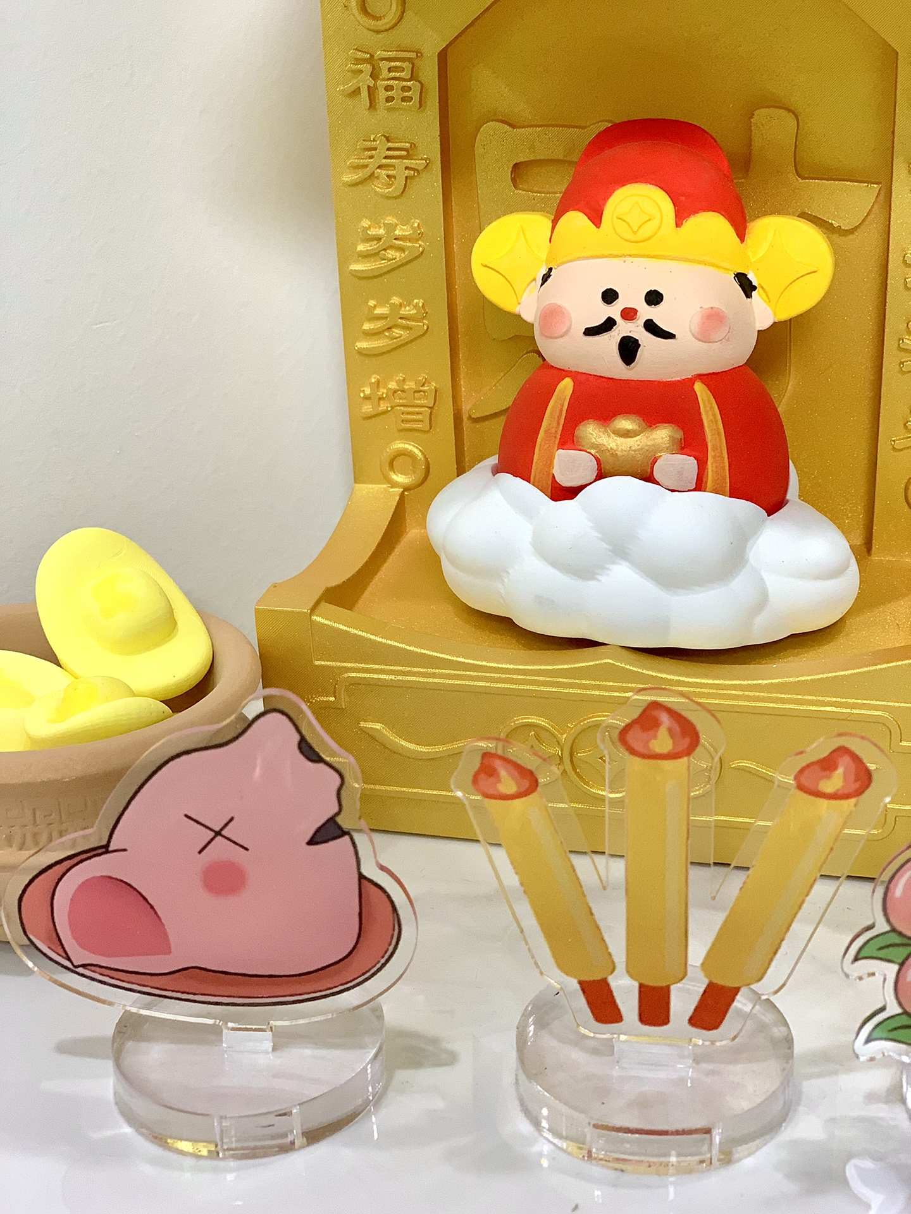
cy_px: 607
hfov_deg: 28.0
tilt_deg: -23.2
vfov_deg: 36.8
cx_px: 456
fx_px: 1825
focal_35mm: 52
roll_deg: +1.5
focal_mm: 6
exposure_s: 1/102
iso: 125
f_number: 2.4
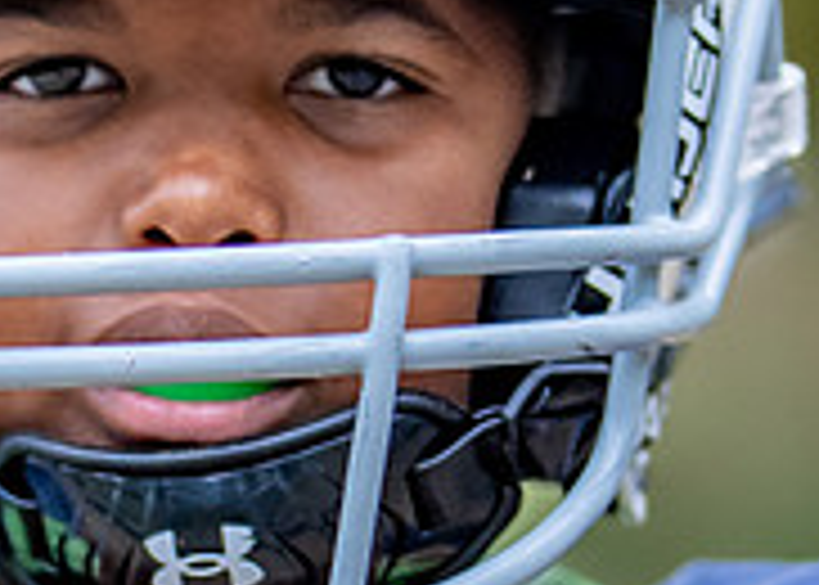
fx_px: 8374
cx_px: 339
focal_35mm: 360
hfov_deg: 5.6
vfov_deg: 4.0
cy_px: 589
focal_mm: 50
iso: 200
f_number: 1.2
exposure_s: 1/320
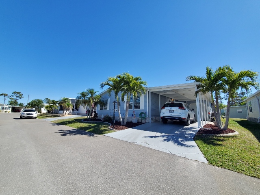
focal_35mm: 13
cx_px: 130
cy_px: 98
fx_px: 98
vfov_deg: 89.9
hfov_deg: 106.2
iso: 50
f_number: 2.2
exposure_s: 1/1027
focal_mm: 1.8
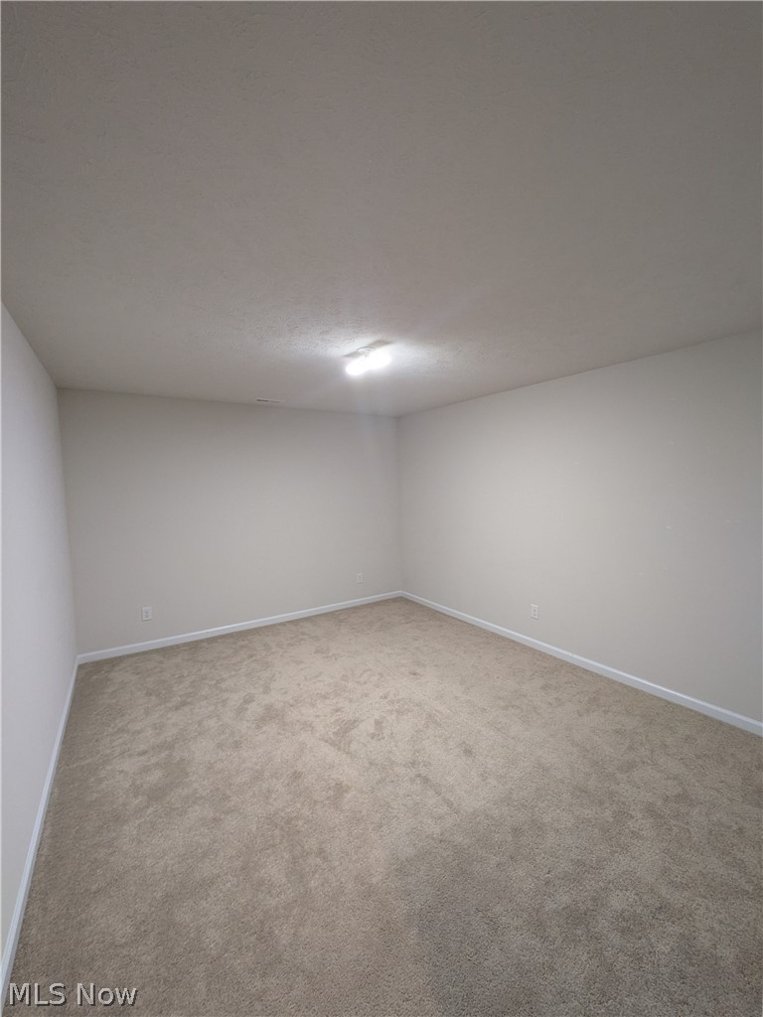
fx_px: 411
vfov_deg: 102.1
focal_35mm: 14
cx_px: 382
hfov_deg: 85.7
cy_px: 508
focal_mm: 1.85
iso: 141
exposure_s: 1/24
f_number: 2.2
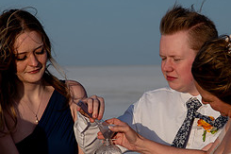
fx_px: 2161
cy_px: 91
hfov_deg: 6.1
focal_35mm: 337
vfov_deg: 4.1
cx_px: 150
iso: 200
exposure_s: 1/400
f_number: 8
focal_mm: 120
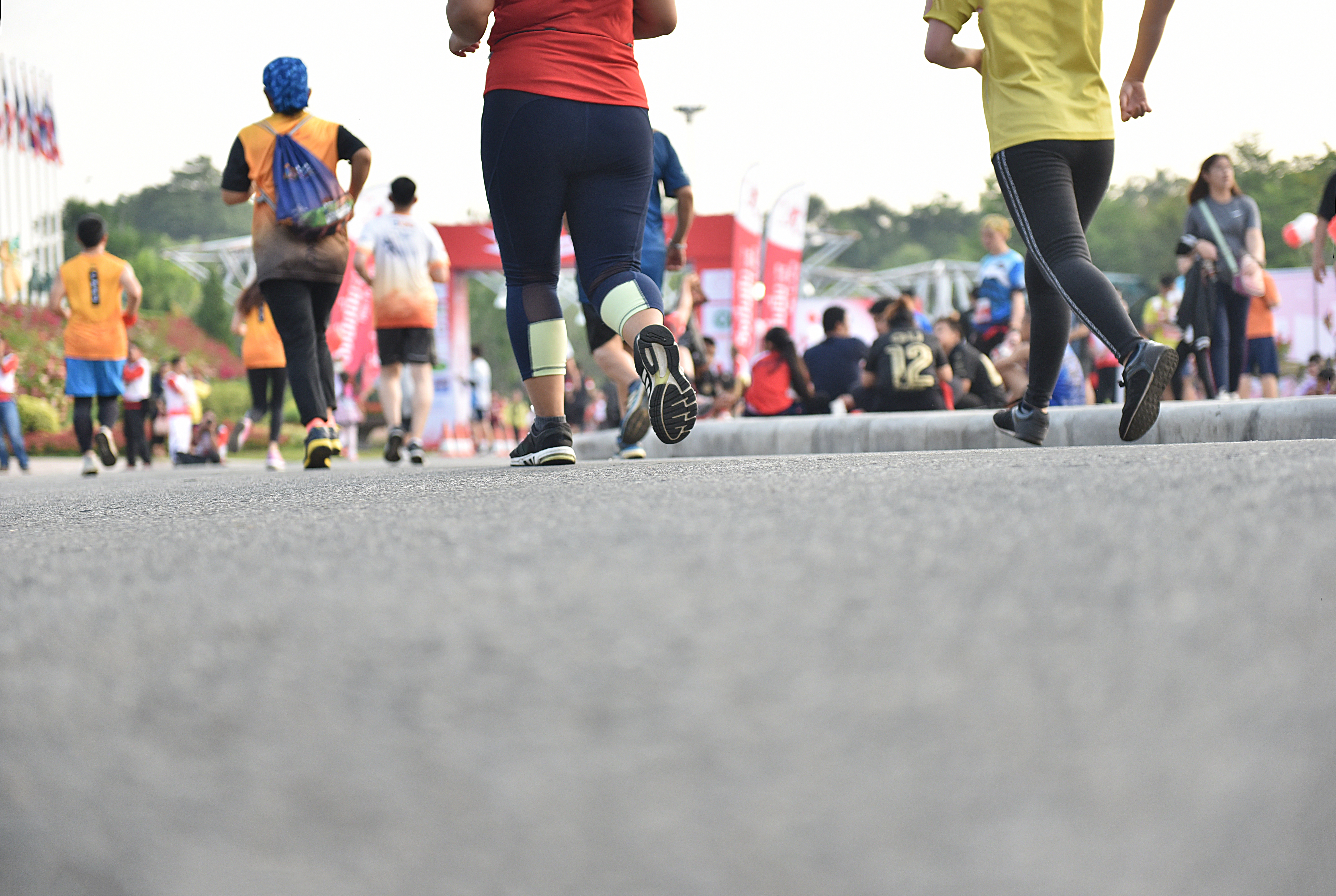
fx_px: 2603
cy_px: 448
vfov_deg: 19.5
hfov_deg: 28.8
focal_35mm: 70
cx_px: 668
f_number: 2.8
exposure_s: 1/1000
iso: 800
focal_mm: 70
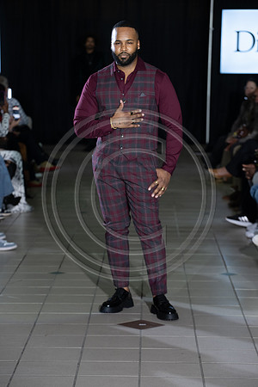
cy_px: 194
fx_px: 1311
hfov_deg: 11.2
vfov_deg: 16.8
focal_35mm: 122
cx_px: 129
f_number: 5
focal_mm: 122
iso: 1250
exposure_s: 1/160
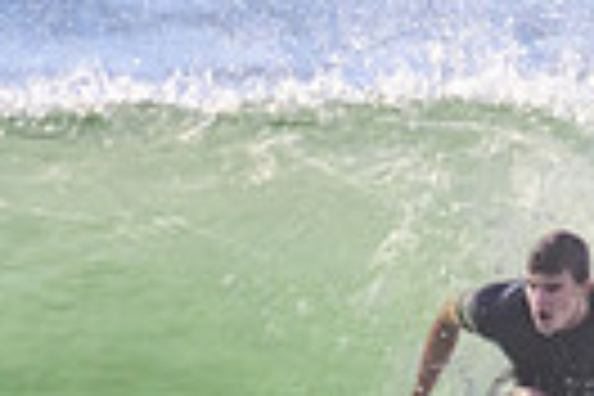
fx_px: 57844
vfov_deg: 0.4
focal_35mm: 3506
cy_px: 641
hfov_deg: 0.6
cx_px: 266
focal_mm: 800
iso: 1800
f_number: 11
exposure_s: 1/2000
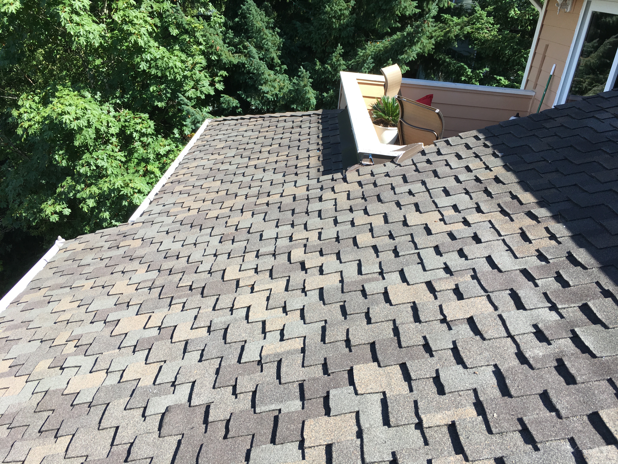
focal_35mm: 29
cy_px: 232
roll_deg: -6.0
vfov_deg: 48.2
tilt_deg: -25.1
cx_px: 309
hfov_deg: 61.7
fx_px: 518
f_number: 2.2
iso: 25
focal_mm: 4.15
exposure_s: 1/463
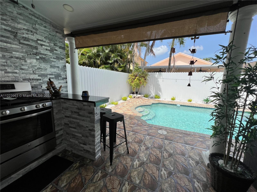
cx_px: 128
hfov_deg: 106.2
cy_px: 96
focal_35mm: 13
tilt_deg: -8.8
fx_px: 97
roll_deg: -1.7
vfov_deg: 89.9
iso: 32
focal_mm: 1.57
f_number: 1.8
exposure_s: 1/1980
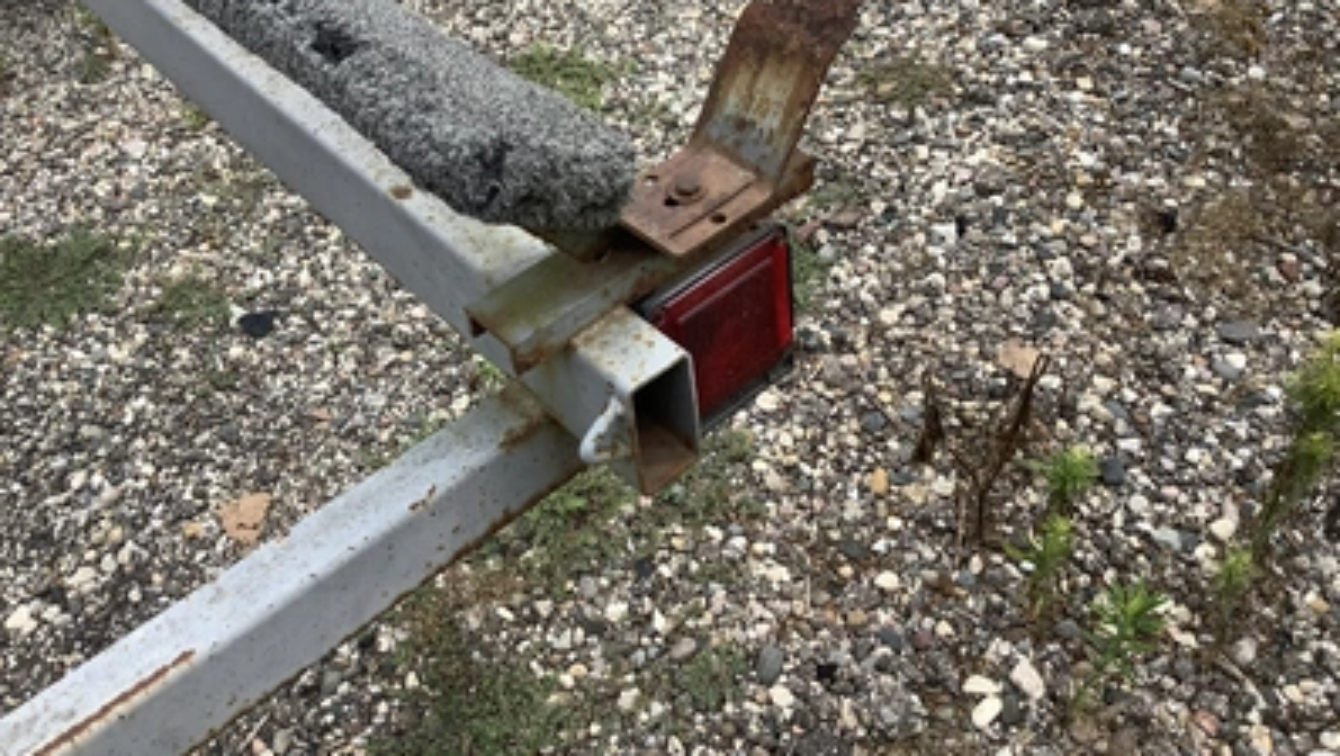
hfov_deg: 58.0
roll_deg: -0.9
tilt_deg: -39.6
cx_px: 672
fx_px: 1209
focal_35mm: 34
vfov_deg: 34.5
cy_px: 267
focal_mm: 3.3
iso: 25
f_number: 2.4
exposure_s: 1/662
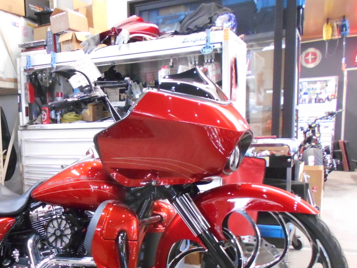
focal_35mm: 39
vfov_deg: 36.2
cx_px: 103
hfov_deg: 46.6
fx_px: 402
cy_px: 189
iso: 800
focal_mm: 4.6
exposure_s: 1/13
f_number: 3.2
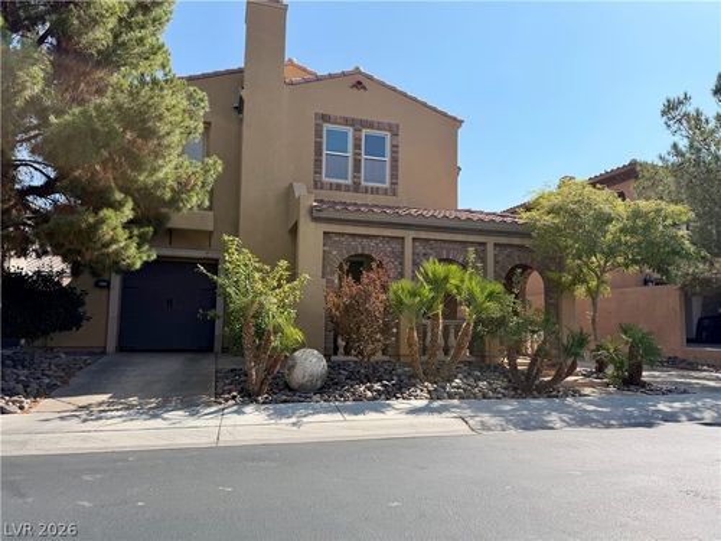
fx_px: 500
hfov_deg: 71.6
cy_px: 270
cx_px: 360
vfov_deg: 56.8
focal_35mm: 24
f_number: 1.78
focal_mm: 6.76
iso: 100
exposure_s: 1/3953
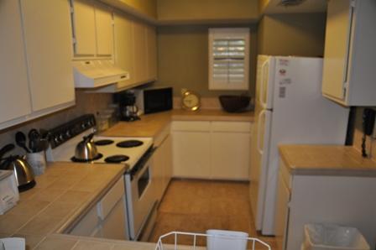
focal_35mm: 27
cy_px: 125
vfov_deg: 47.9
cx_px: 188
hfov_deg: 67.4
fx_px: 282
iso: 800
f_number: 3.5
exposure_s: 1/60
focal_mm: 18
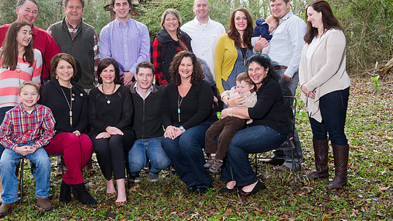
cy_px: 80
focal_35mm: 48
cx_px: 169
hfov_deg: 42.8
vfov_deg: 24.9
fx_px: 500
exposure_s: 1/125
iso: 1250
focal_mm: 40
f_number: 7.1
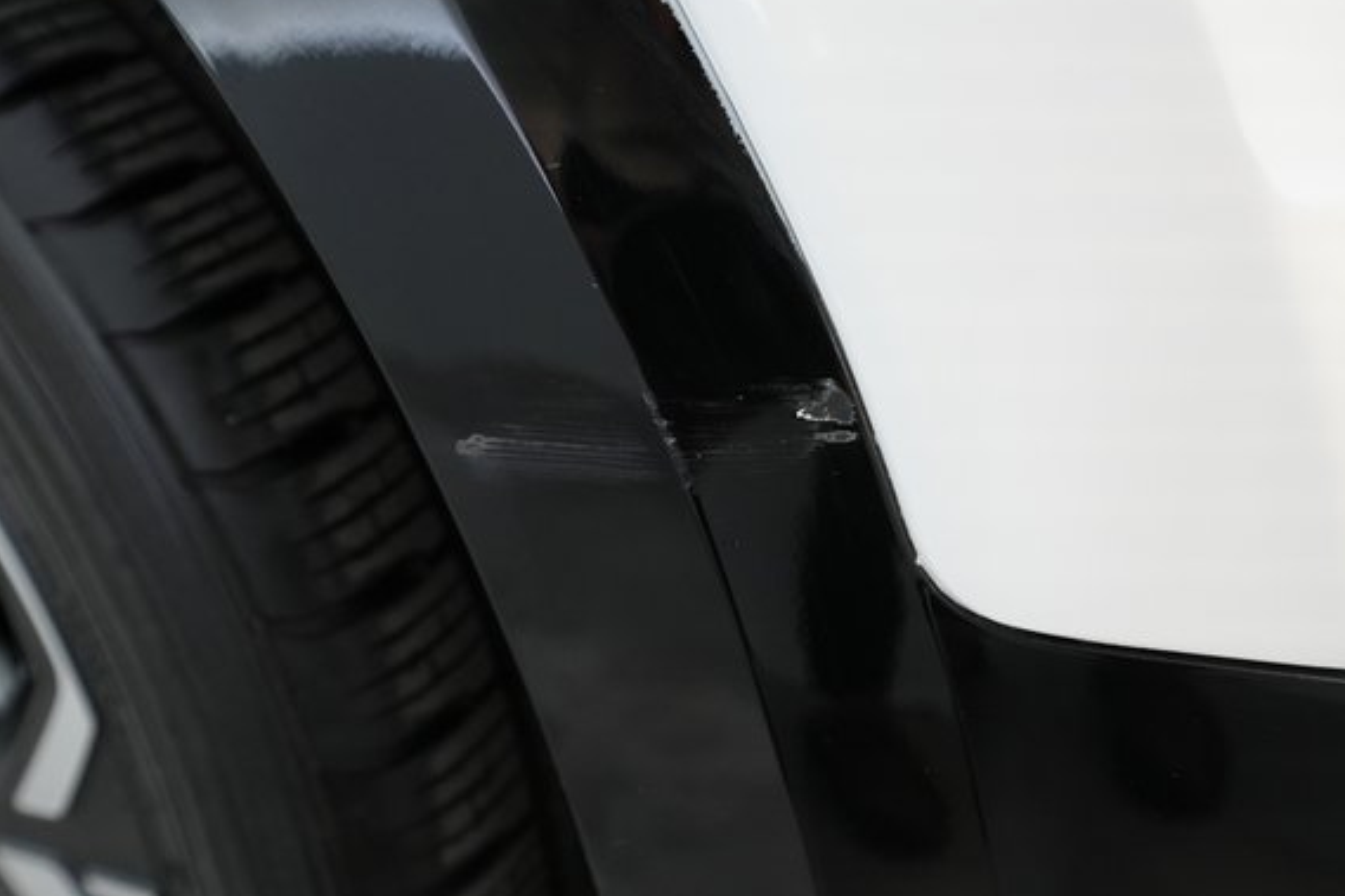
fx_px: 1008
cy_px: 470
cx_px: 676
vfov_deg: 47.9
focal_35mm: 27
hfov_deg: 67.4
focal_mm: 24
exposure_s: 1/100
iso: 4000
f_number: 4.5
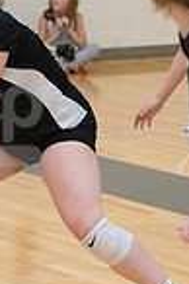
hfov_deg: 4.3
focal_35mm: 315
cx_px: -4
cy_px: 126
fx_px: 2486
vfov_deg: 6.5
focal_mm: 102
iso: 6400
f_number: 4.5
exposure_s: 1/1000
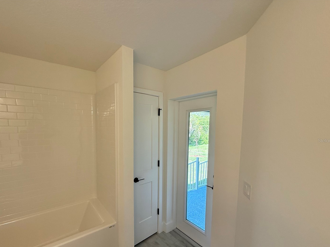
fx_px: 153
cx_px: 152
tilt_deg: -5.2
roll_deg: -0.1
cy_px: 140
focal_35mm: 16
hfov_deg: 94.3
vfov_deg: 77.7
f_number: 2.2
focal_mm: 2.22
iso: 100
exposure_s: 1/120
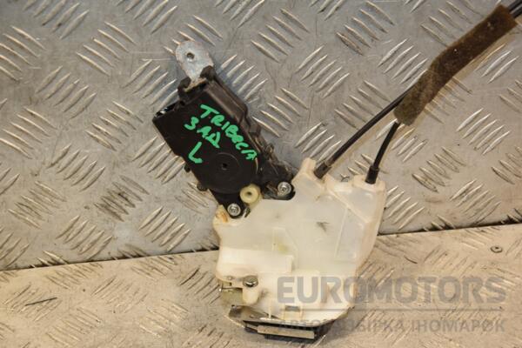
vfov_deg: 14.7
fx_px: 1348
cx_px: 261
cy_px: 174
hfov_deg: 21.9
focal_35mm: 93
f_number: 5.3
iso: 800
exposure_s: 1/160
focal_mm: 62
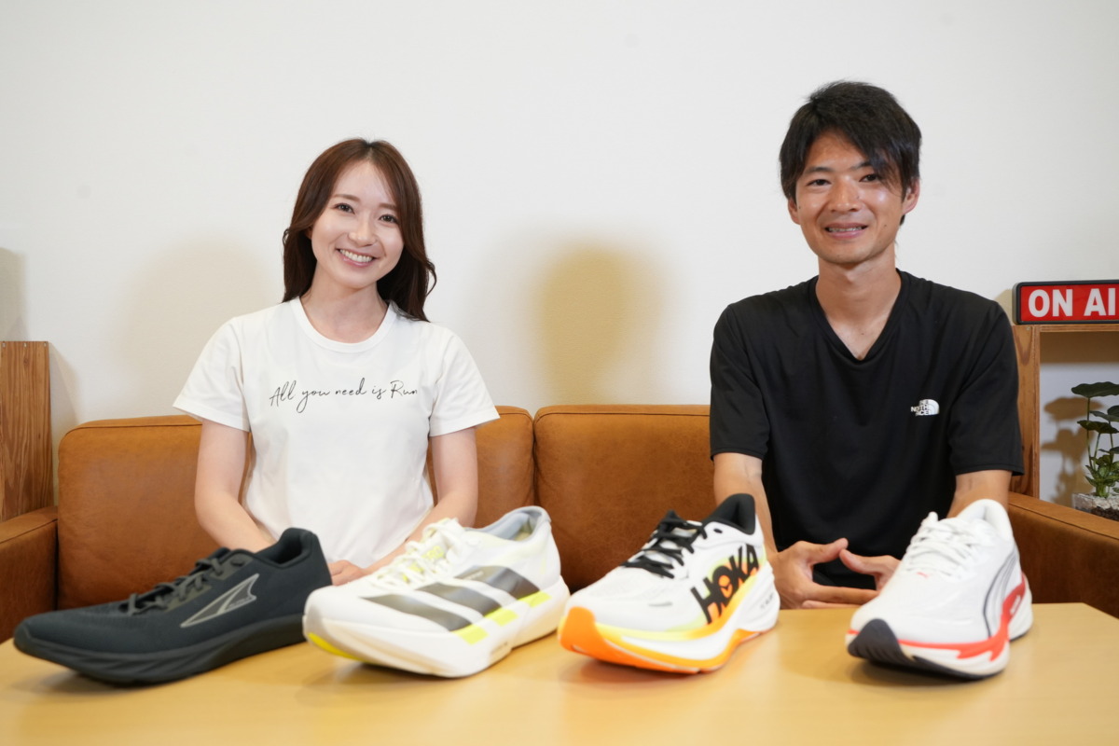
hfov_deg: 58.7
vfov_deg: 41.1
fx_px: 995
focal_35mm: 32
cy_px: 373
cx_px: 560
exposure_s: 1/100
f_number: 6.3
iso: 1600
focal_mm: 32
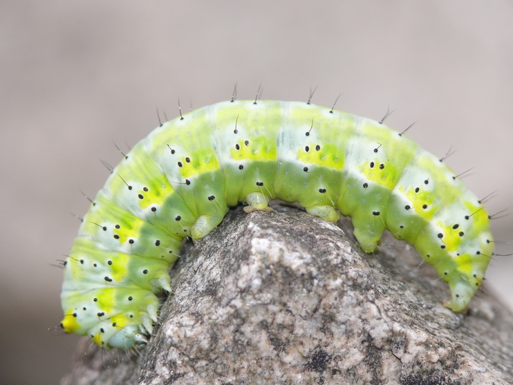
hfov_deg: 5.4
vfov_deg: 4.0
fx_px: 5455
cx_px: 236
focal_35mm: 368
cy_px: 195
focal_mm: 67.8
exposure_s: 1/200
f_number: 5.6
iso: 100
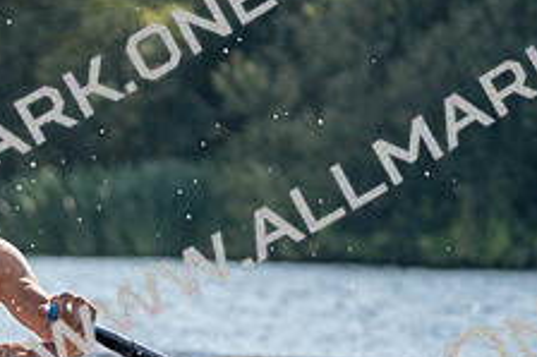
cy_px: 413
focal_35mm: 519
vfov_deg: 2.6
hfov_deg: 4.0
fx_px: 7736
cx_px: -149
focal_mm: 200
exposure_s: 1/1600
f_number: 5.6
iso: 200
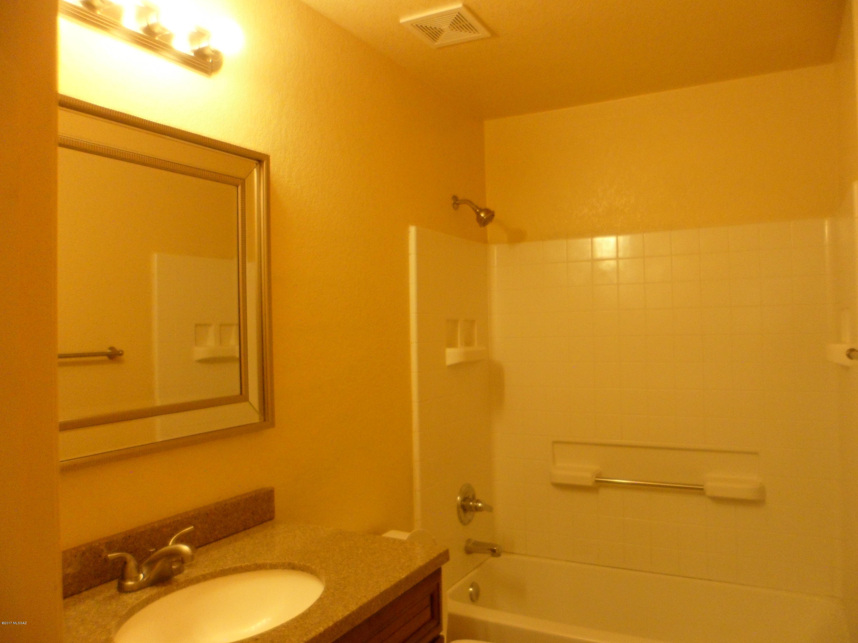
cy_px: 322
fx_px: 644
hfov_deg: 67.3
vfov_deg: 53.1
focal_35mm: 26
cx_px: 429
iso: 200
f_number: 3.3
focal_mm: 4.9
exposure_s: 1/45
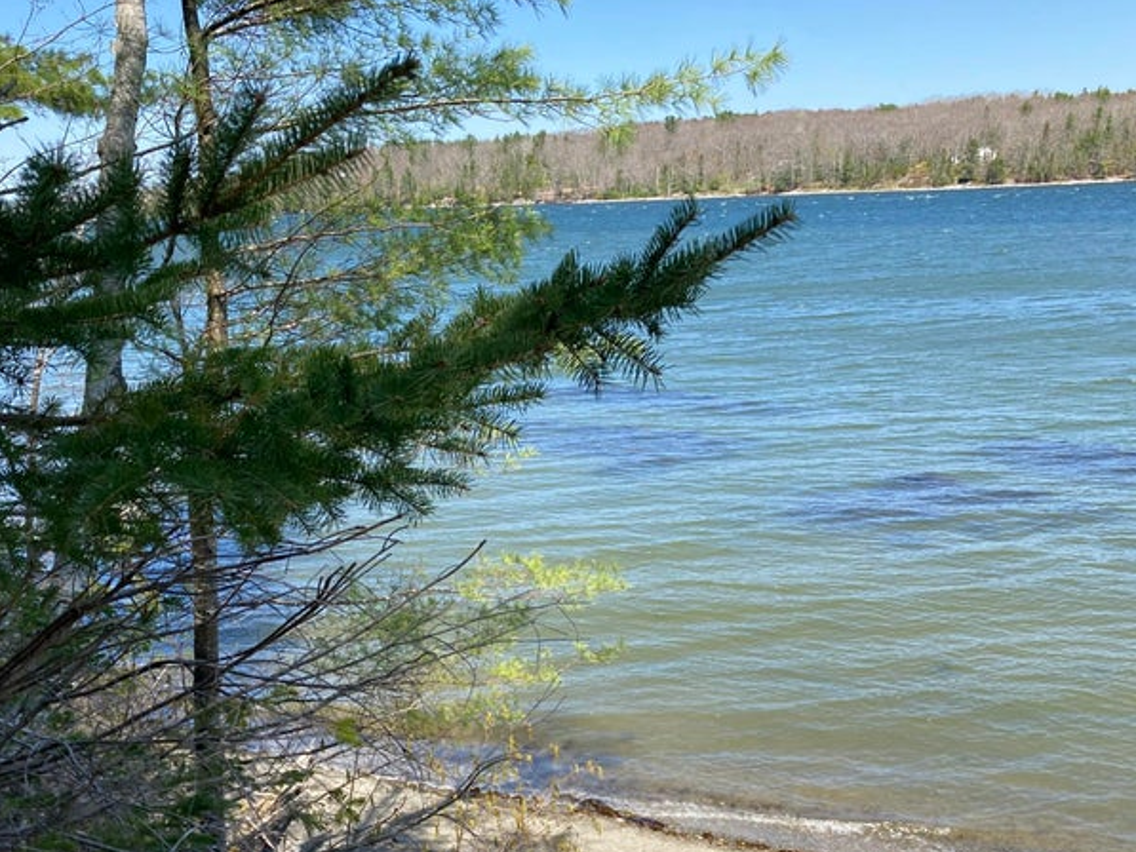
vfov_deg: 35.4
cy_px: 605
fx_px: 1313
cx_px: 519
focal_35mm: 40
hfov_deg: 46.7
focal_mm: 3.99
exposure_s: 1/867
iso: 20
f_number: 1.8
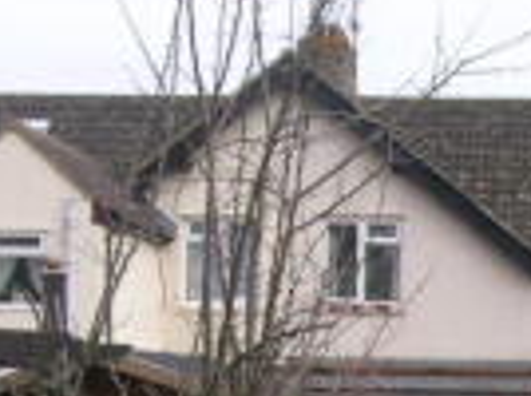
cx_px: 569
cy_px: 616
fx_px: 1868
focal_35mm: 122
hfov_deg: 15.8
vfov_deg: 11.5
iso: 50
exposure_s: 1/133
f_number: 4.4
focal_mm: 5.8
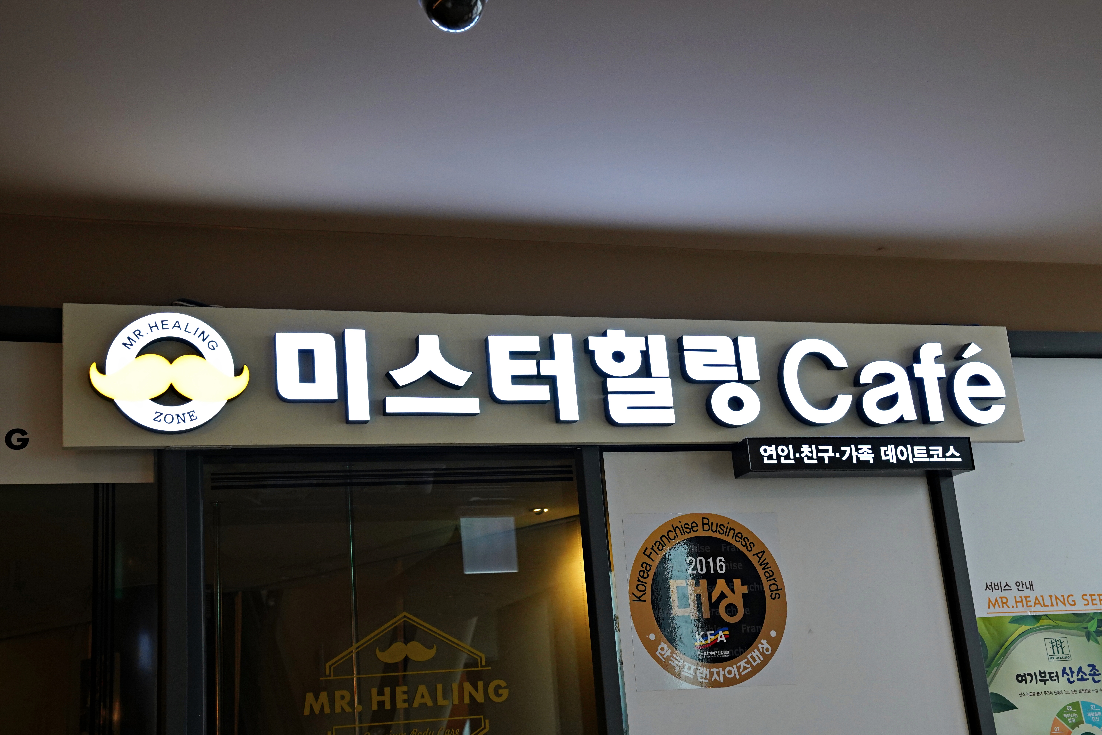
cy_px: 368
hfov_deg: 41.1
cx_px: 551
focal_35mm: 48
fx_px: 1469
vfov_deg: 28.1
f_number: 6.3
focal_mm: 48
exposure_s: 1/160
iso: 2000
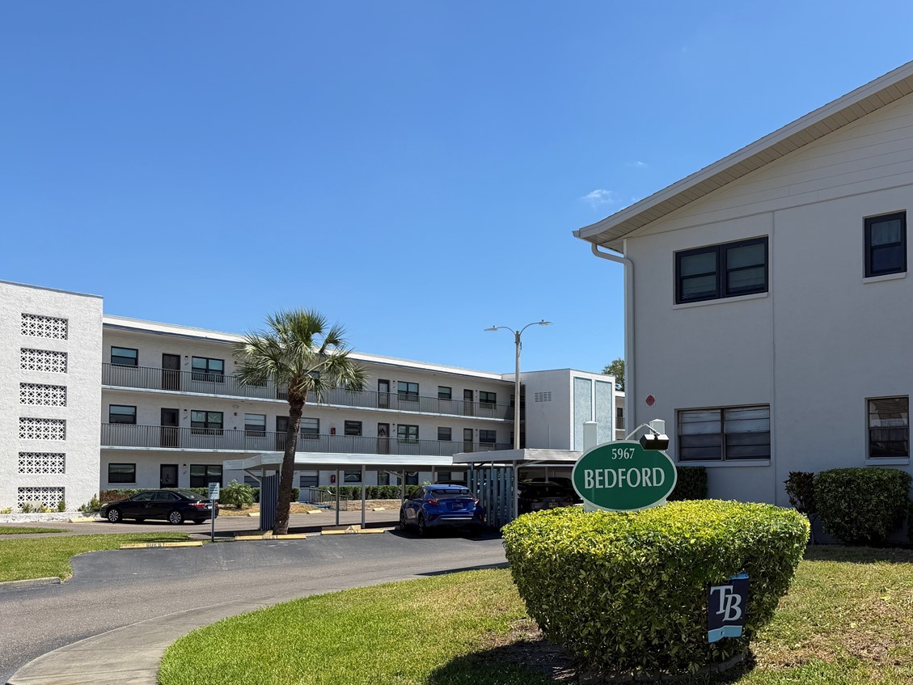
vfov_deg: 41.4
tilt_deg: +1.8
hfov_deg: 52.6
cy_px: 445
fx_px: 897
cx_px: 633
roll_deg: +0.2
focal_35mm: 34
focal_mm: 6.76
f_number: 1.78
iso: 80
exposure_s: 1/4167
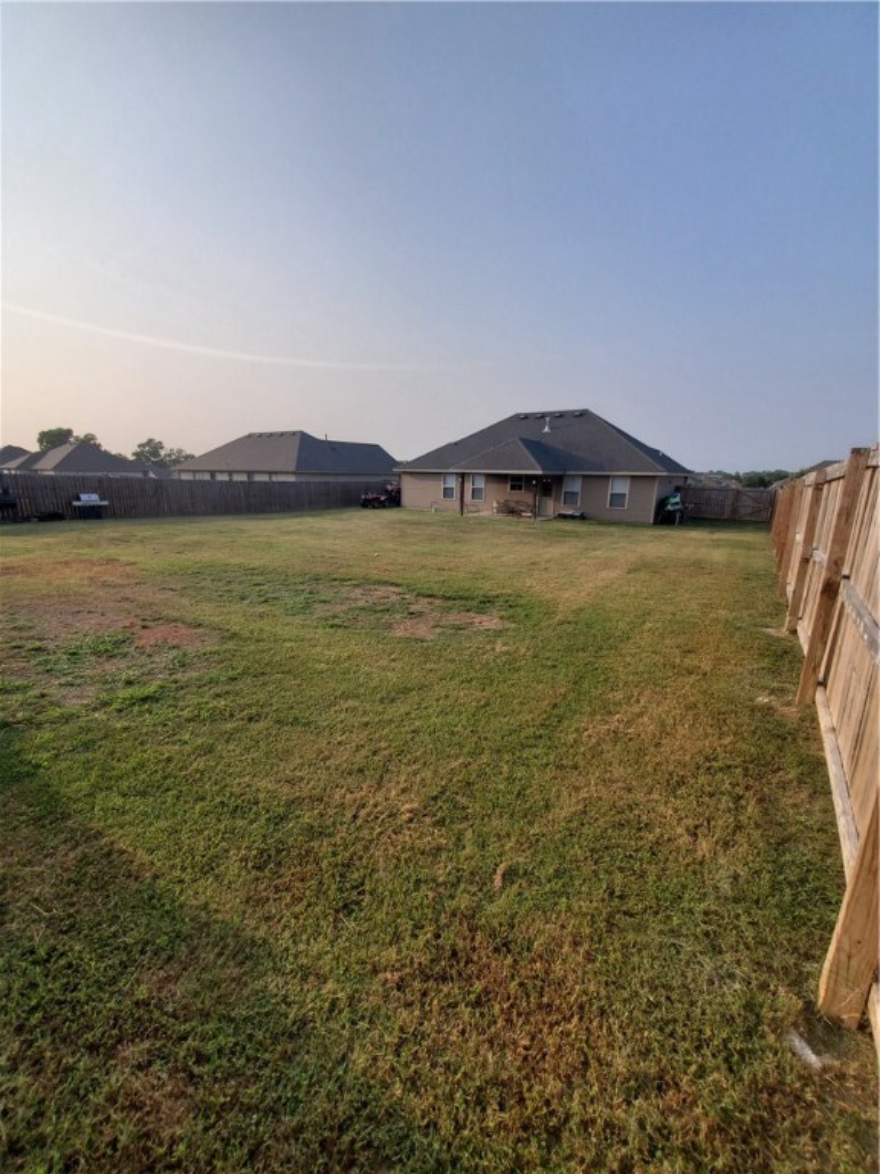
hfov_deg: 89.9
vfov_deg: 106.2
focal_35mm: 13
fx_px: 441
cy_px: 587
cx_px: 440
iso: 50
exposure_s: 1/936
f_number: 2.2
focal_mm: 1.8
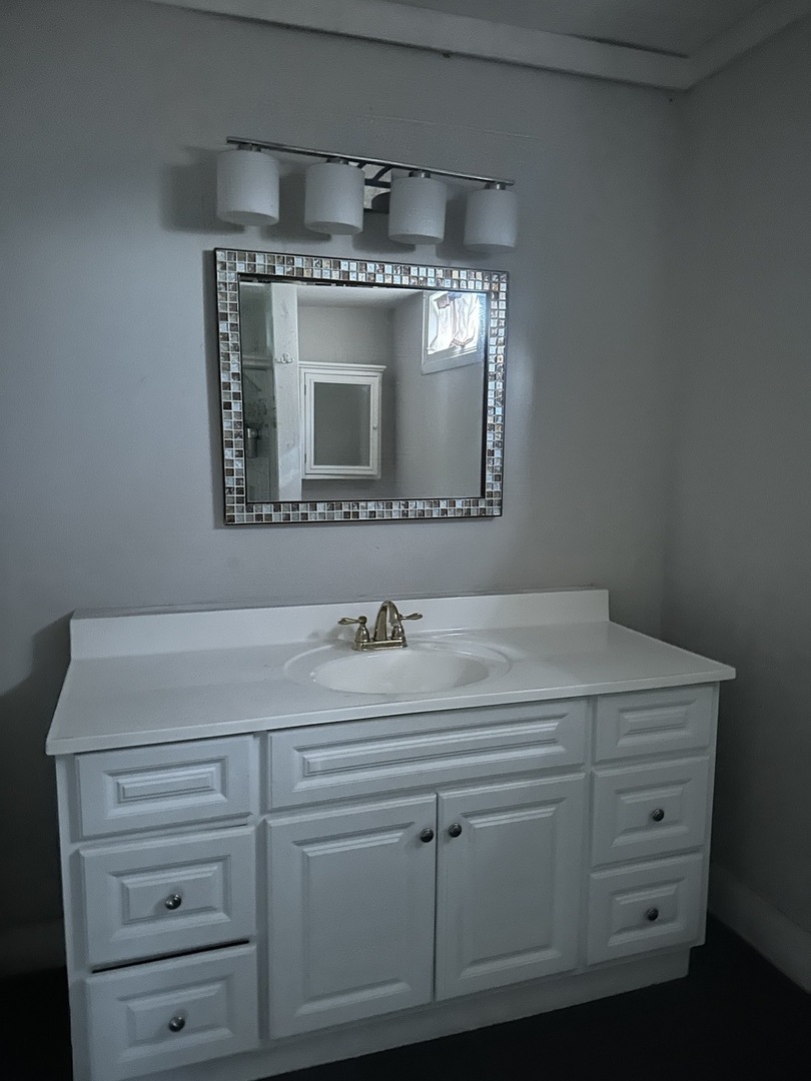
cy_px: 540
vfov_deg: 71.6
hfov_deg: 56.8
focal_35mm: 24
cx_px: 406
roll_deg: -1.7
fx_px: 750
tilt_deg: -7.5
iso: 2000
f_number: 1.78
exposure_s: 1/16
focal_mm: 6.86
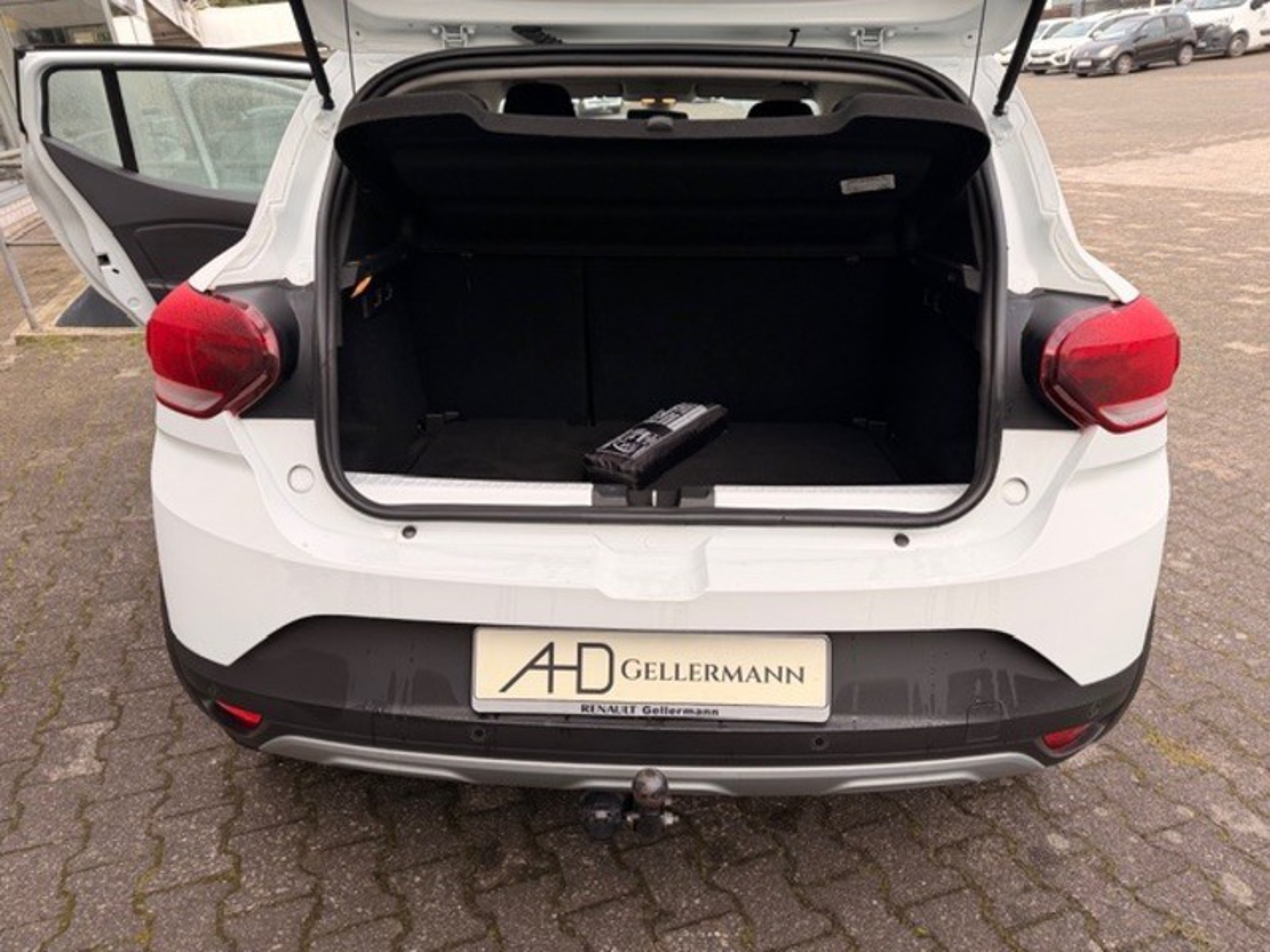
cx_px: 635
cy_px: 476
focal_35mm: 24
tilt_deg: -25.7
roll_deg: +6.1
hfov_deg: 71.6
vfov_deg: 56.8
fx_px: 881
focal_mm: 6.76
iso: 80
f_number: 1.78
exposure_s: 1/683
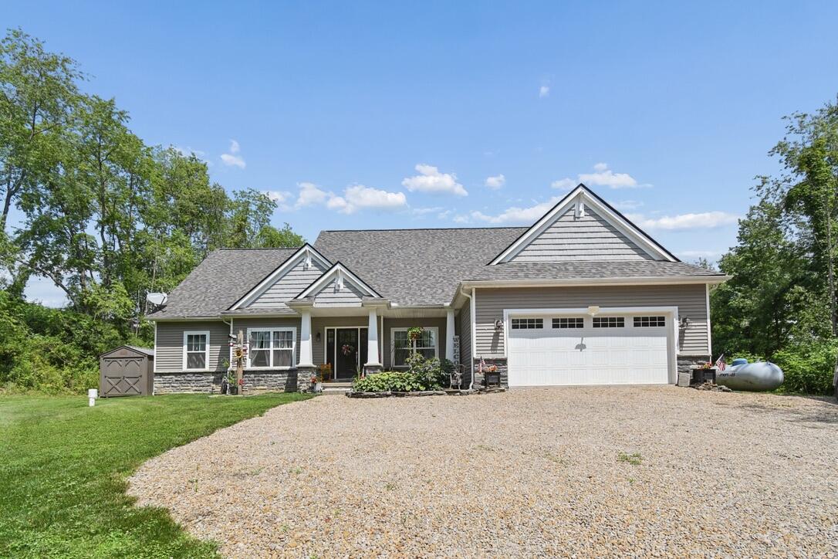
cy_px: 280
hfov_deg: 100.4
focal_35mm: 15
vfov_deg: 77.3
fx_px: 349
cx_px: 419
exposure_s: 1/1000
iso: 640
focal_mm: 10
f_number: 7.1
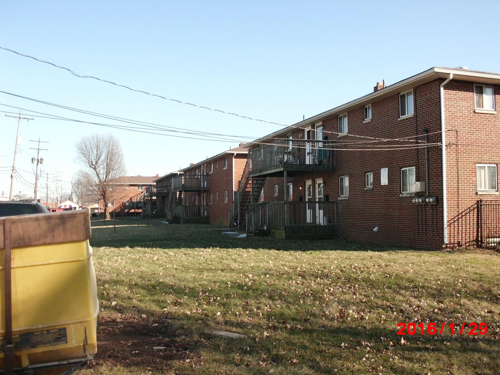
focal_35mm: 36
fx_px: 520
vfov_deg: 39.7
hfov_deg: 51.4
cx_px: 250
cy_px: 188
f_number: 7.3
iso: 200
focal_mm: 6.3
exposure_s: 1/250
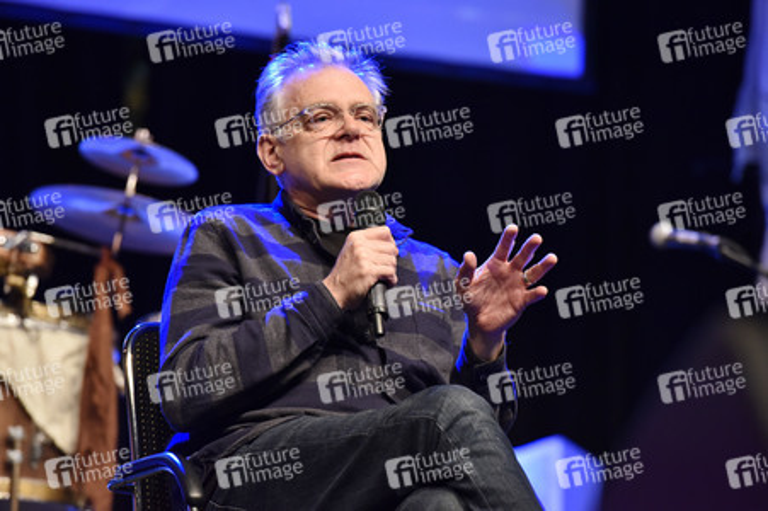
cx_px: 384
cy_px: 256
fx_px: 4263
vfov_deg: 6.9
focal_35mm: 200
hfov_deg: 10.3
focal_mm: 200
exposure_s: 1/160
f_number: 4.5
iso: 2500
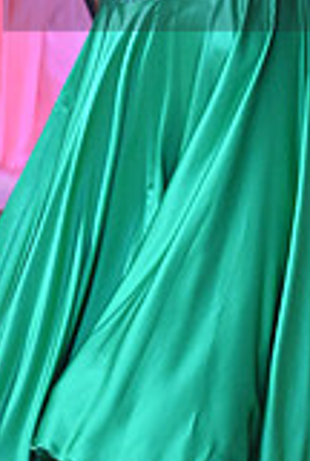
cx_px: 400
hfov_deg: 3.2
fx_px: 5543
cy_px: -63
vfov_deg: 4.8
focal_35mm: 431
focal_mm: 120
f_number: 7.1
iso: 5000
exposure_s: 1/320
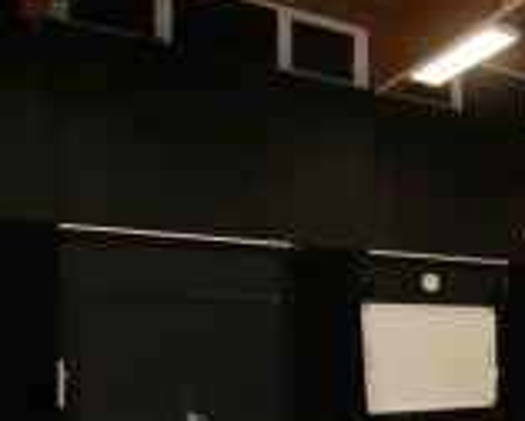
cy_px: 342
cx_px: 696
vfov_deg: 31.9
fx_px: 716
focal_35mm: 46
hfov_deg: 30.8
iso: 400
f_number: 5.6
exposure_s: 1/60
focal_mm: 10
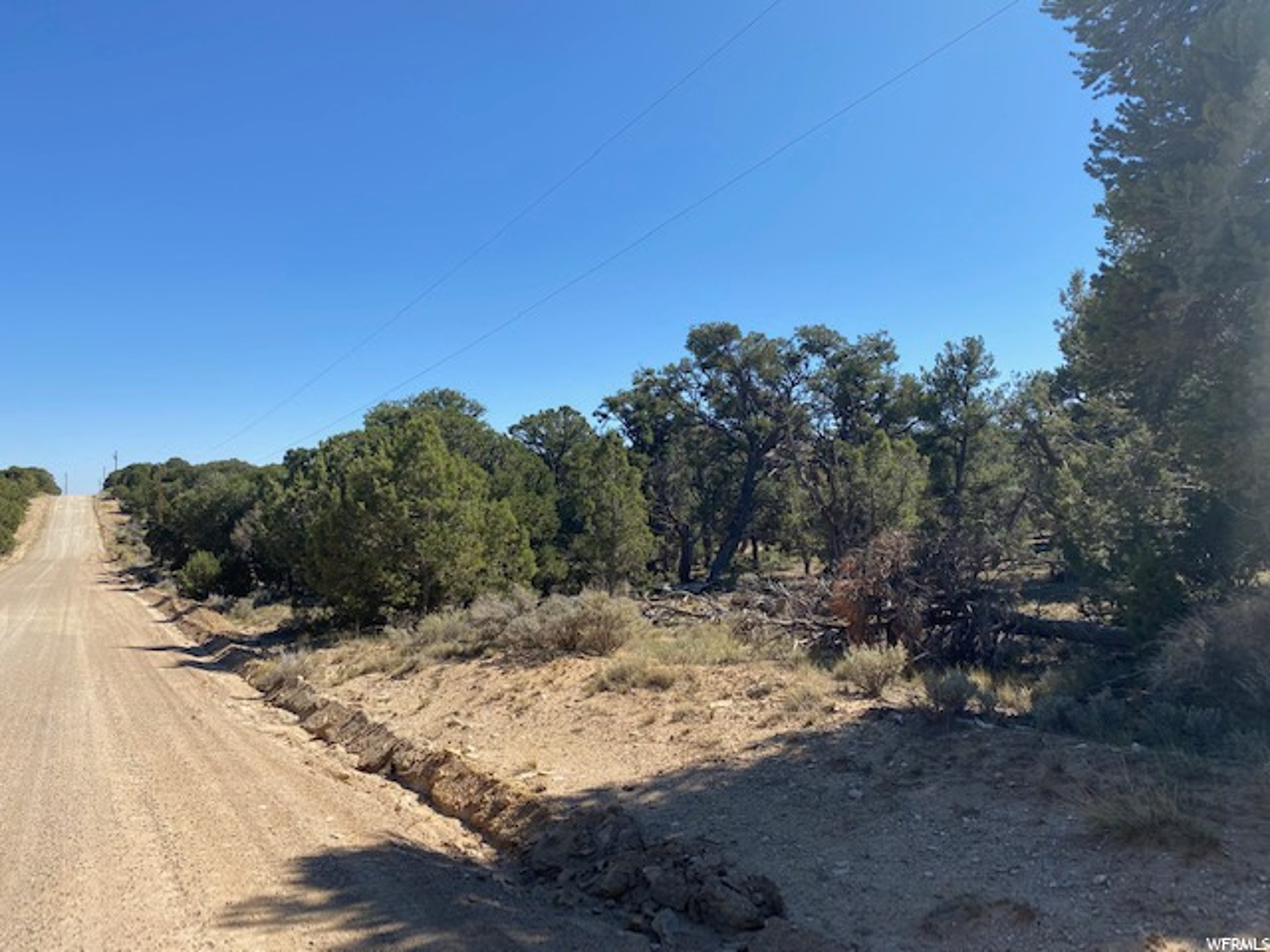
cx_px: 635
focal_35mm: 26
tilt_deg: +0.1
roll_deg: +0.4
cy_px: 476
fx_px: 954
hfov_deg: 67.3
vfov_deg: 53.1
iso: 32
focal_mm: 4.25
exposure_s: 1/2571
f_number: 1.8
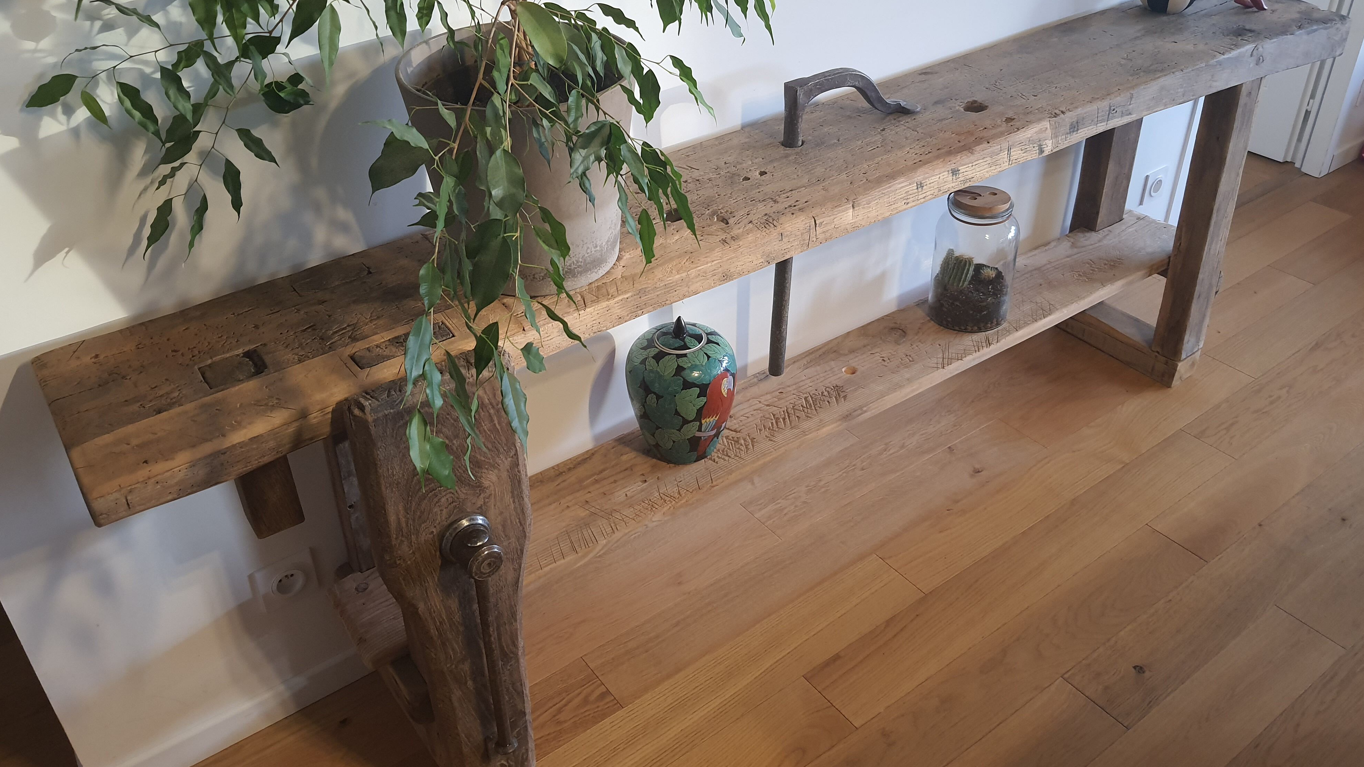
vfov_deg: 40.1
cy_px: 322
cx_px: 686
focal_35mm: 29
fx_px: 1049
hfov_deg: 66.1
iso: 250
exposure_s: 1/40
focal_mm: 4.32
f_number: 1.7
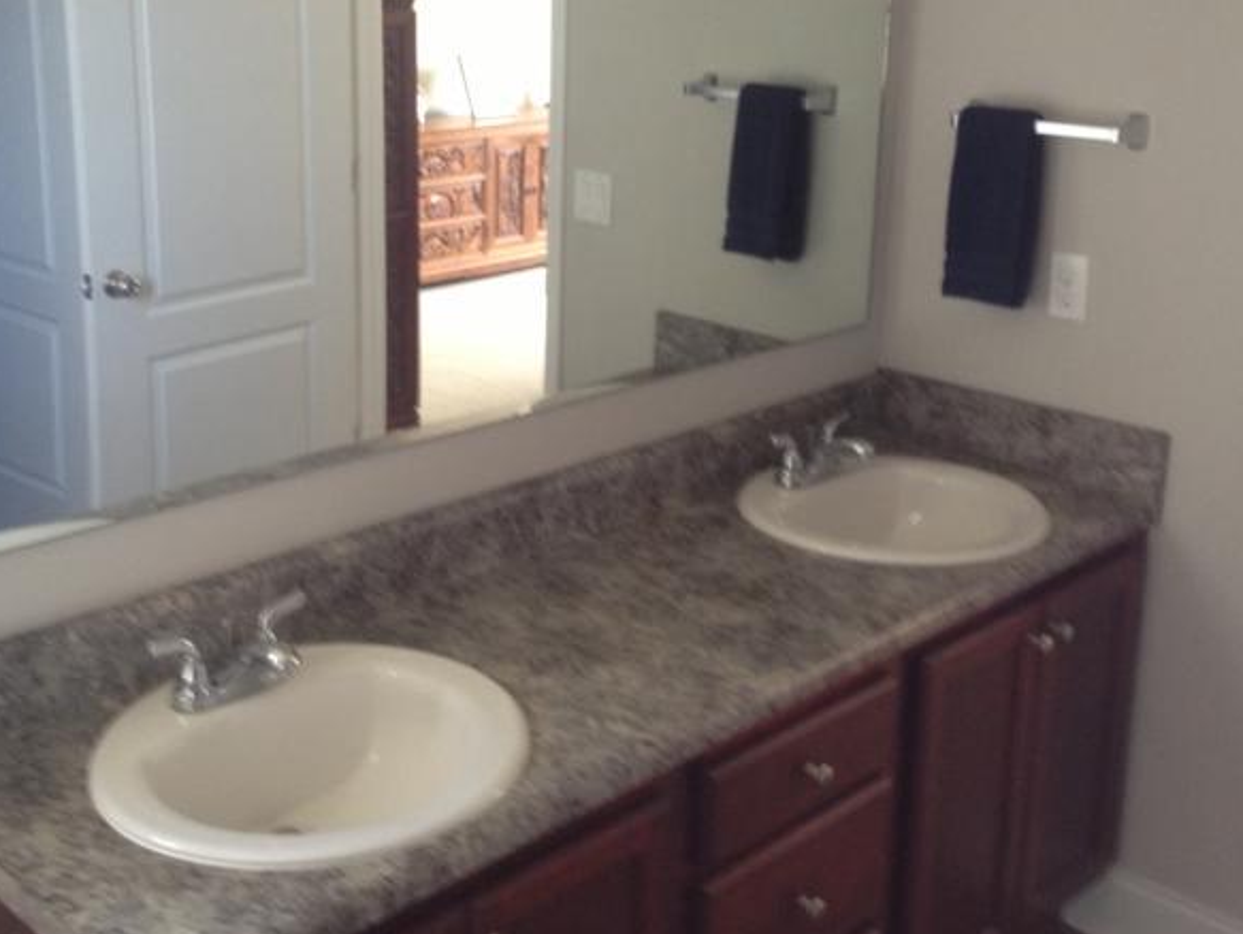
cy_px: 345
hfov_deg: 39.6
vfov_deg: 30.2
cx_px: 601
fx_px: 1725
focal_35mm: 48
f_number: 2.4
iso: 100
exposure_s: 1/20
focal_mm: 4.28
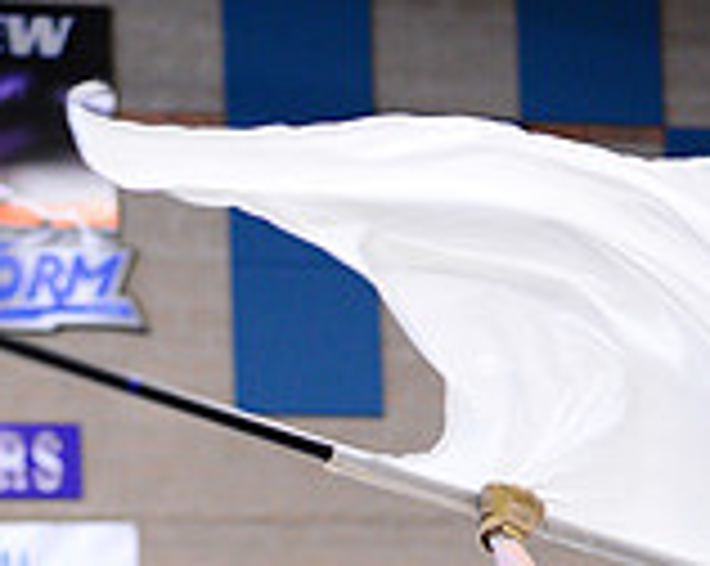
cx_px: 326
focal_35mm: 187
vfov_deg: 8.0
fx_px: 3925
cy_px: 1002
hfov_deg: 10.3
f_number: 2.8
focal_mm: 70
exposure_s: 1/320
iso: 6400
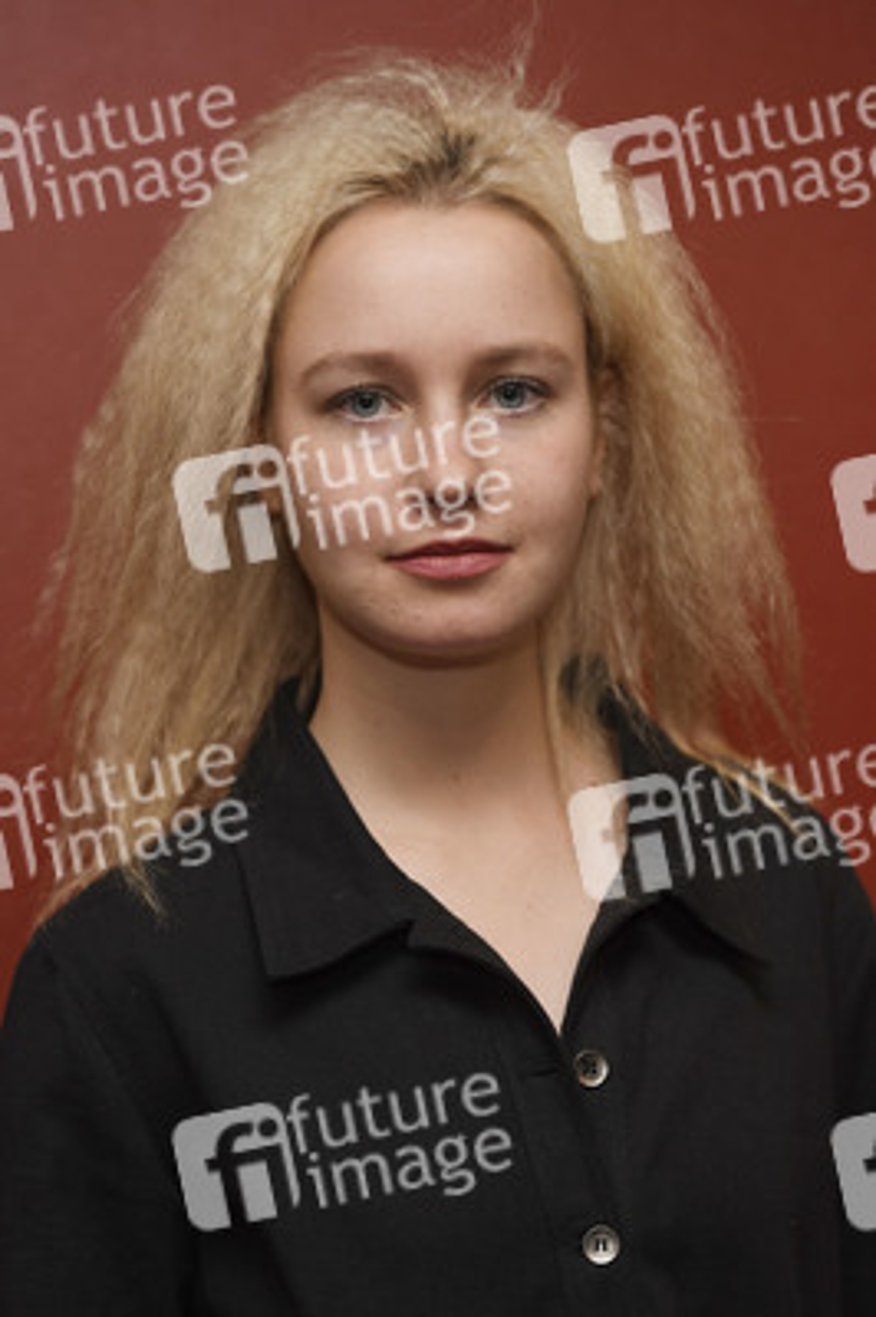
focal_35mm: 135
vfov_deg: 15.2
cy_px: 658
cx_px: 438
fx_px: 4936
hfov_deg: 10.1
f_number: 3.5
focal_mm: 135
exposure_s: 1/400
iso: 800
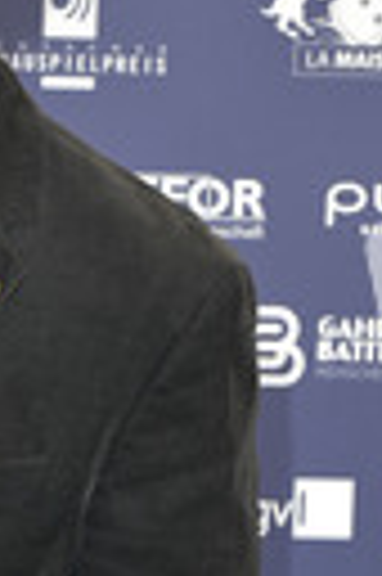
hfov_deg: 9.7
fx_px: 2186
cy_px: 490
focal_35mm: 137
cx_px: -171
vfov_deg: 14.9
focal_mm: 44
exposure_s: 1/200
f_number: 6.3
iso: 2000
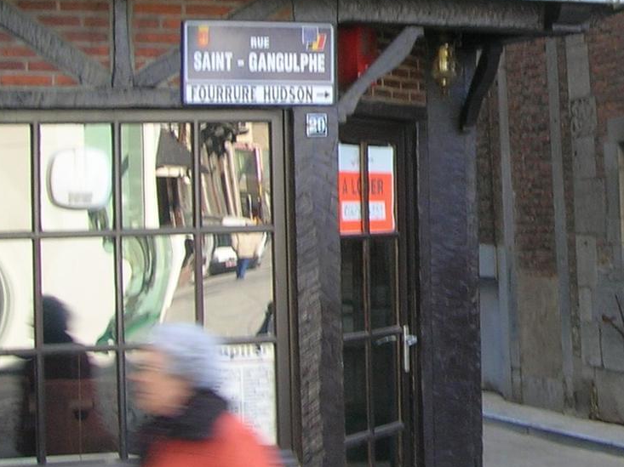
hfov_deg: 21.3
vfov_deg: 16.5
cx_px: 616
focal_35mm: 89
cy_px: 94
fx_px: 1604
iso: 50
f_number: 4.9
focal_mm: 5.7
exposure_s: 1/20.6
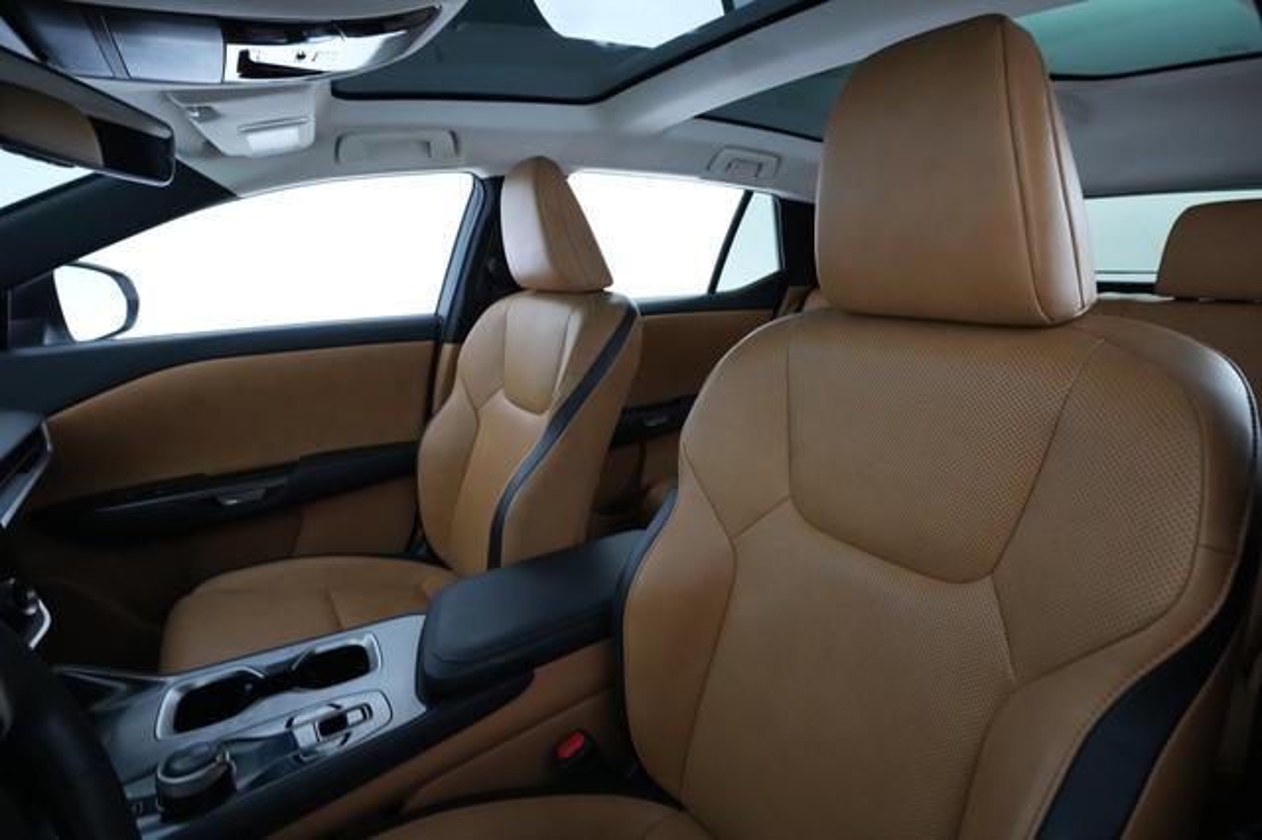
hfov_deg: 90.0
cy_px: 420
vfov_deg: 67.3
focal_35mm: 18
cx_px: 631
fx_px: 631
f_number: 7.1
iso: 8000
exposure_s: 1/25
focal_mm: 18
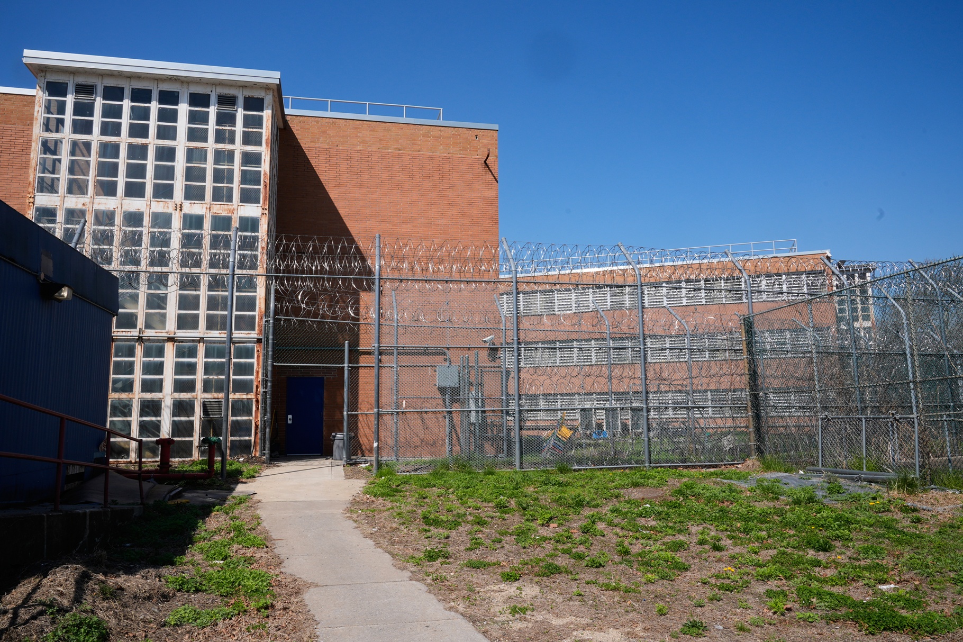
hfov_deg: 69.4
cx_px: 482
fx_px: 695
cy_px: 321
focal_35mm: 26
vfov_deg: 49.5
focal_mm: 26
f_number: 19
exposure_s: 1/250
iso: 400
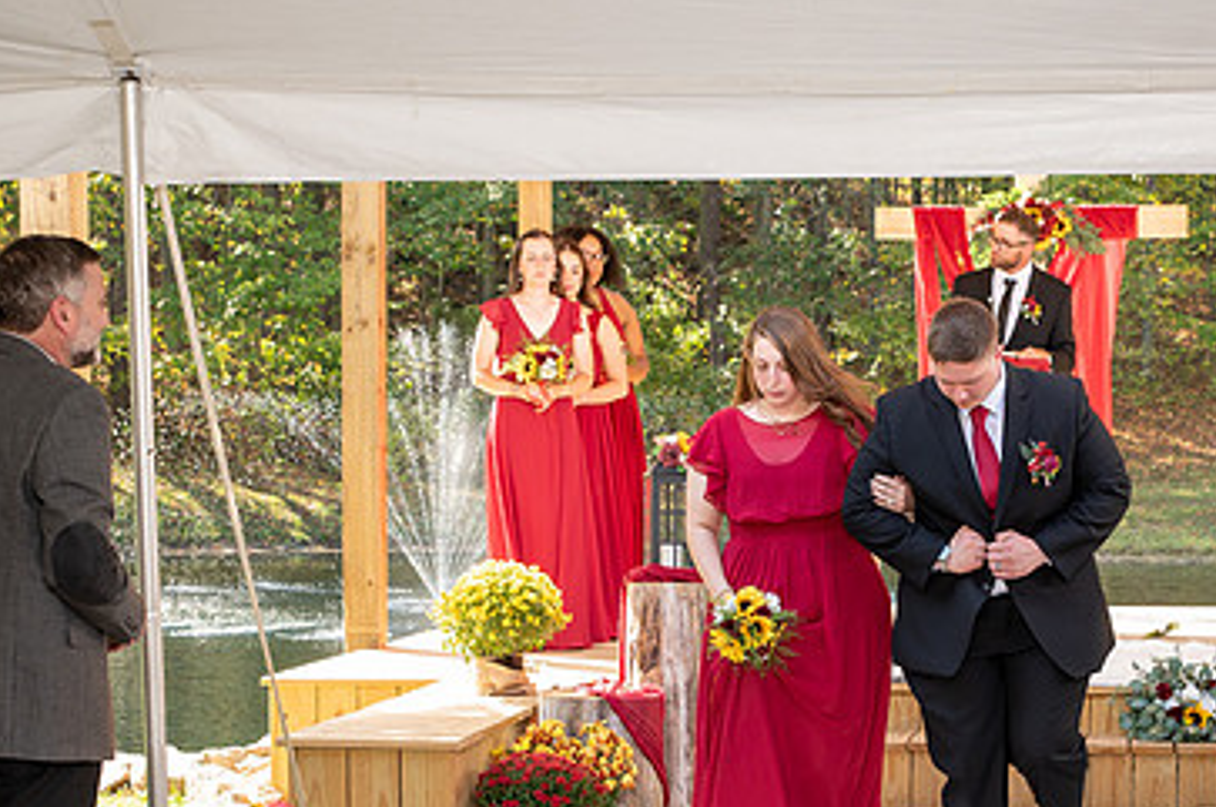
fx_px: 2631
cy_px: 578
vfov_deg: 17.4
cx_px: 878
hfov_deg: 25.8
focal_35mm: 78
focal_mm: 42
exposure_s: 1/160
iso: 250
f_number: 4
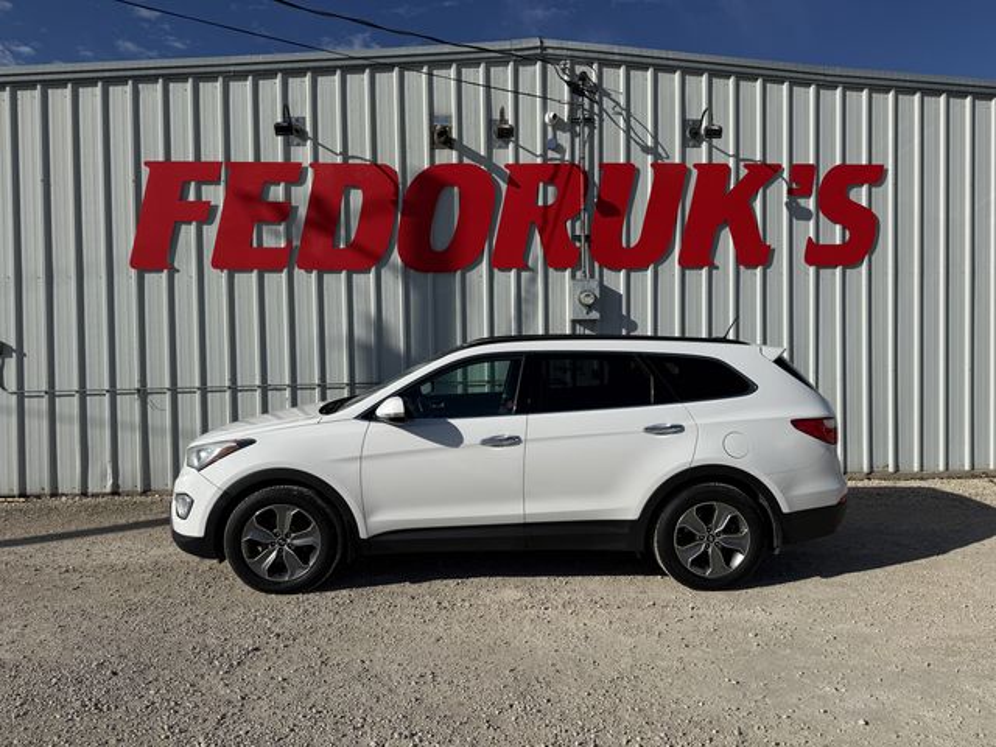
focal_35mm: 24
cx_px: 498
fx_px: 691
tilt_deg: -1.3
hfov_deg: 71.6
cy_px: 374
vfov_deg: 56.8
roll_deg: +0.5
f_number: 1.78
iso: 80
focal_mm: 6.76
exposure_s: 1/10309
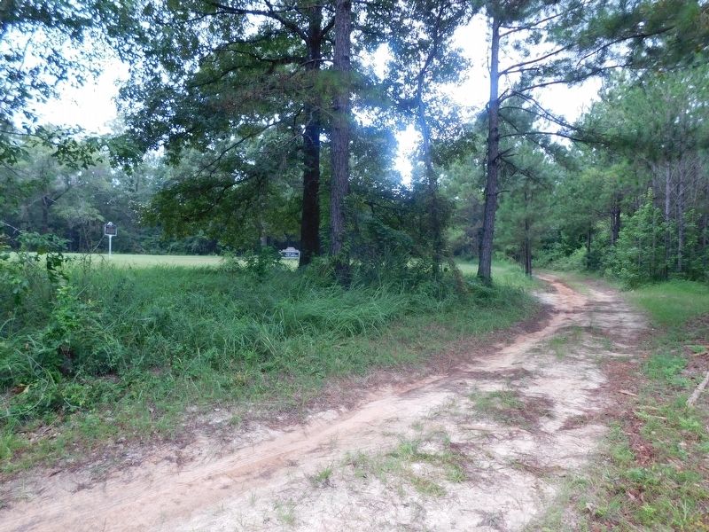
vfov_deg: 58.9
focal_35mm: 23
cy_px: 266
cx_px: 354
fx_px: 471
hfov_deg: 73.9
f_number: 3
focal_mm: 4
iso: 125
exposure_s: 1/100
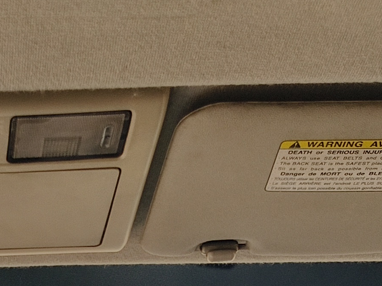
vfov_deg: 11.7
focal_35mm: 110
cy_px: 612
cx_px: 12
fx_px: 1214
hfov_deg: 17.5
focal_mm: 5.56
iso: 100
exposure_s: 1/574
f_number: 1.8
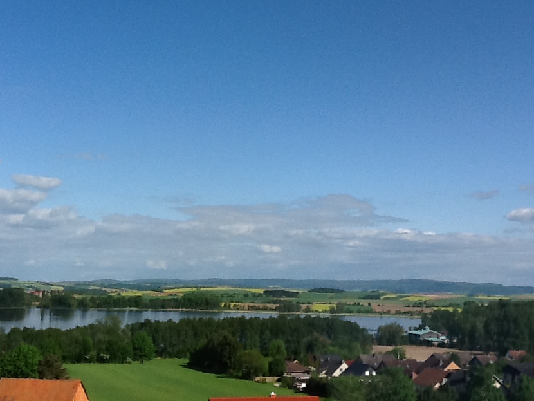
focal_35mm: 37
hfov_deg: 50.0
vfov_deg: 38.7
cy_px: 185
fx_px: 571
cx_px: 230
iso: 80
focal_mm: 2.03
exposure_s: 1/1912
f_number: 2.4
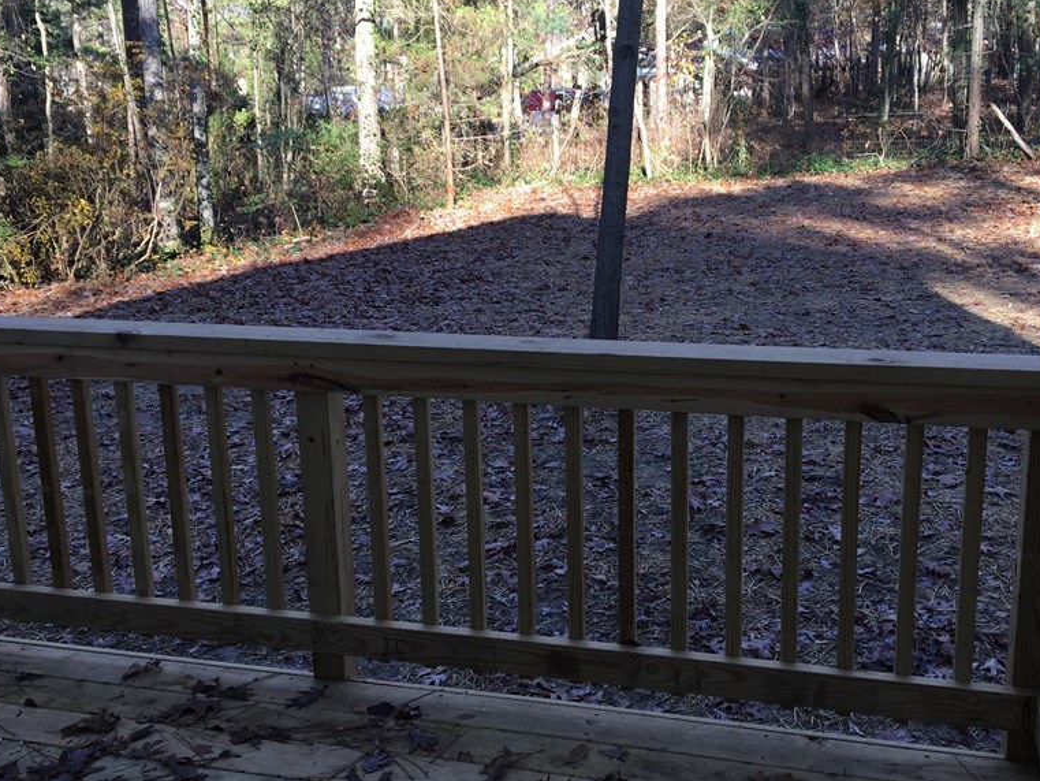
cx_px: 551
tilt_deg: -11.4
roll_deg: +0.6
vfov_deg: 36.8
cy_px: 368
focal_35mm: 39
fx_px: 1172
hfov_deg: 47.8
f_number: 2.2
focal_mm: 4.15
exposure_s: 1/167
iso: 25
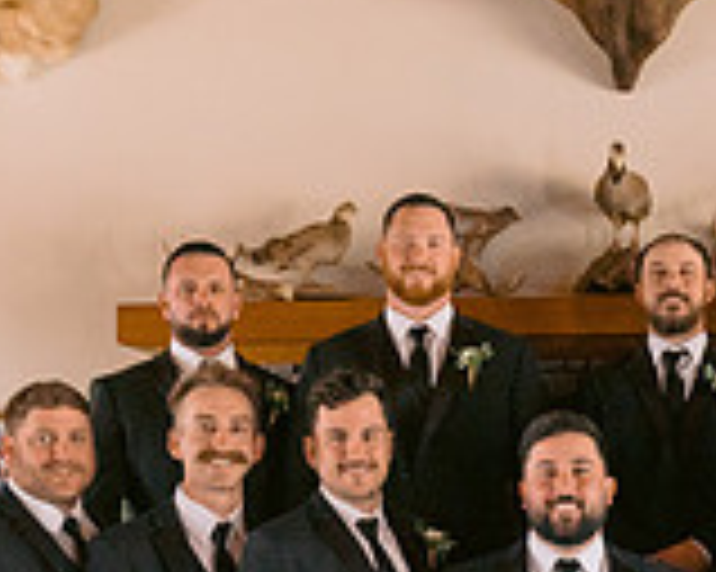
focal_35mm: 106
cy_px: 552
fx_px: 2245
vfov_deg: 14.3
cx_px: 666
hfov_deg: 17.8
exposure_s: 1/50
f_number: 5.6
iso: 1250
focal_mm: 31
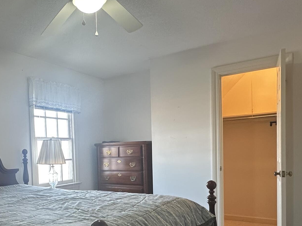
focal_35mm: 34
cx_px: 75
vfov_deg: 40.7
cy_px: 166
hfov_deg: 51.6
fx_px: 297
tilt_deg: -2.8
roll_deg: +1.9
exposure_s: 1/60
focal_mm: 2.22
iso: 160
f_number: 2.2
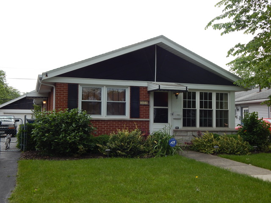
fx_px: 337
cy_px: 102
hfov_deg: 43.9
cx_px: 136
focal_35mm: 43
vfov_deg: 33.6
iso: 125
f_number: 3.6
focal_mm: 7.7
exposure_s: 1/400
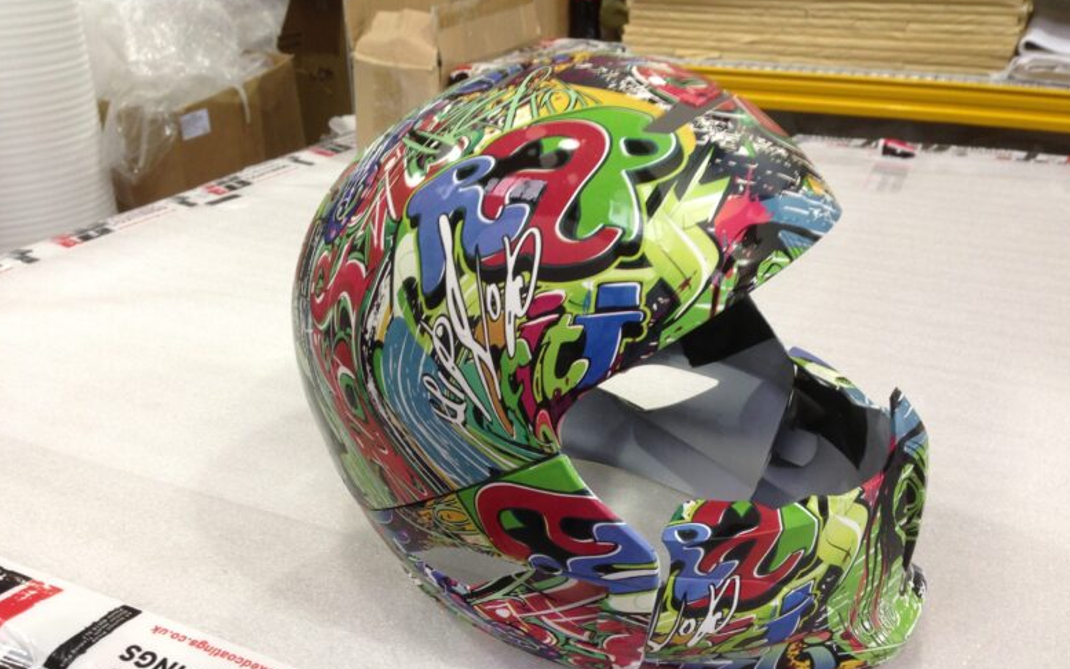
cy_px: 395
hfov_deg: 54.0
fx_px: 1050
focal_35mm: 36
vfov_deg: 35.3
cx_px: 538
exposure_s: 1/20
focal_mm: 4.13
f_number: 2.4
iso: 80
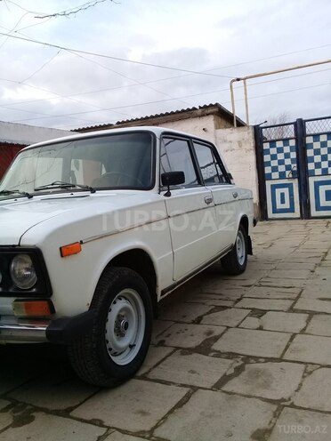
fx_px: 395
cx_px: 166
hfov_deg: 45.4
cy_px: 220
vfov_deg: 58.4
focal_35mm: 31
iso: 50
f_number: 2.2
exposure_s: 1/114
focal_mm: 3.3
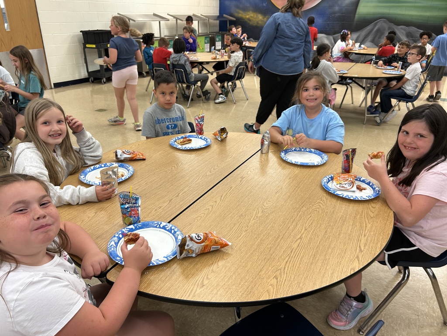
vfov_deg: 53.1
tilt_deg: -25.9
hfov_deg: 67.3
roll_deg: -0.2
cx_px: 224
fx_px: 336
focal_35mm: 26
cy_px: 168
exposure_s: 1/60
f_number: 1.5
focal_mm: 5.7
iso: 125
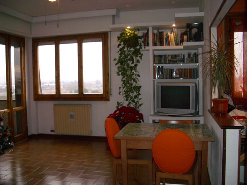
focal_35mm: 35
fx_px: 250
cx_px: 124
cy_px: 92
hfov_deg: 52.6
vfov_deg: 40.7
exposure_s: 1/60
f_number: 2.6
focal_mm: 5.8
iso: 100
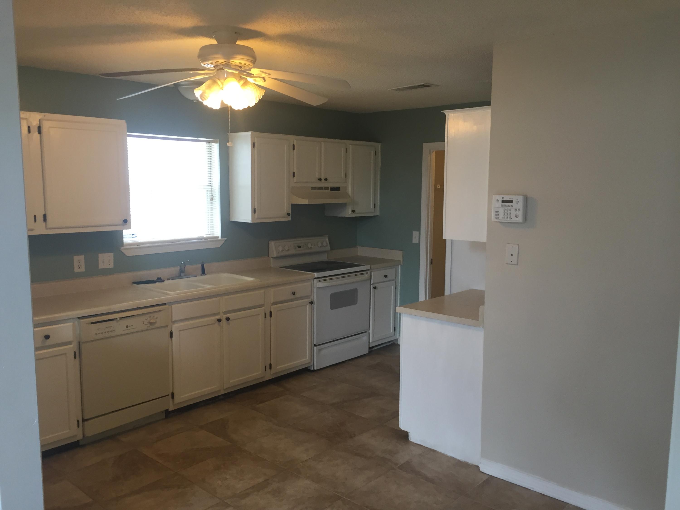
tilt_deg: -8.1
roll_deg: -0.6
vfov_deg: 48.2
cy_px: 255
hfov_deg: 61.7
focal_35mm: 29
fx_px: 570
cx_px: 340
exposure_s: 1/33
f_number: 2.2
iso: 100
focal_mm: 4.15
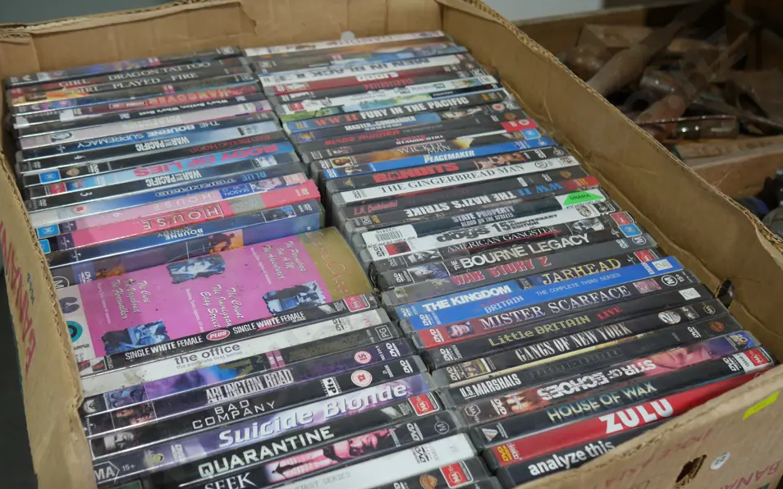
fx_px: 875
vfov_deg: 31.2
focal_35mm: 41
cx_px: 399
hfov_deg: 48.2
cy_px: 292
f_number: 4
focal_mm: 18
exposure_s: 1/80
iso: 200
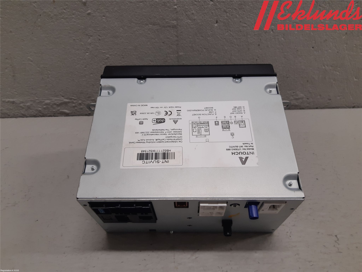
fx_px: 272
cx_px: 181
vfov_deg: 53.1
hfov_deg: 67.3
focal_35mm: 26
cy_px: 136
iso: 64
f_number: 1.7
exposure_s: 1/50
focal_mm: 3.93
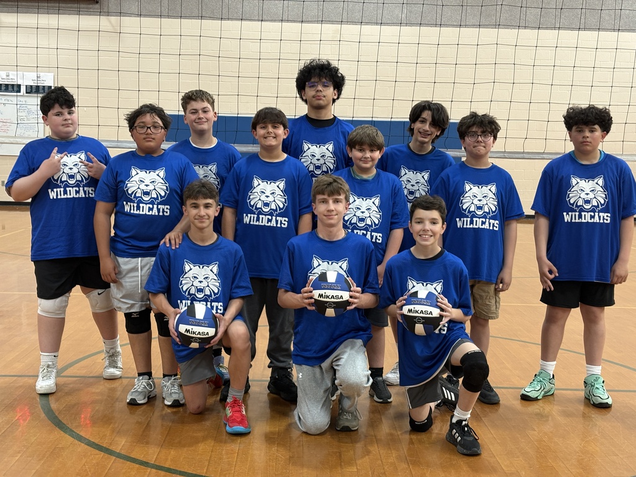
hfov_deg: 36.8
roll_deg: -1.7
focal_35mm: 52
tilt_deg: -4.3
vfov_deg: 28.0
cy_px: 238
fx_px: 955
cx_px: 318
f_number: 1.6
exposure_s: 1/40
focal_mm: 5.96
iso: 160
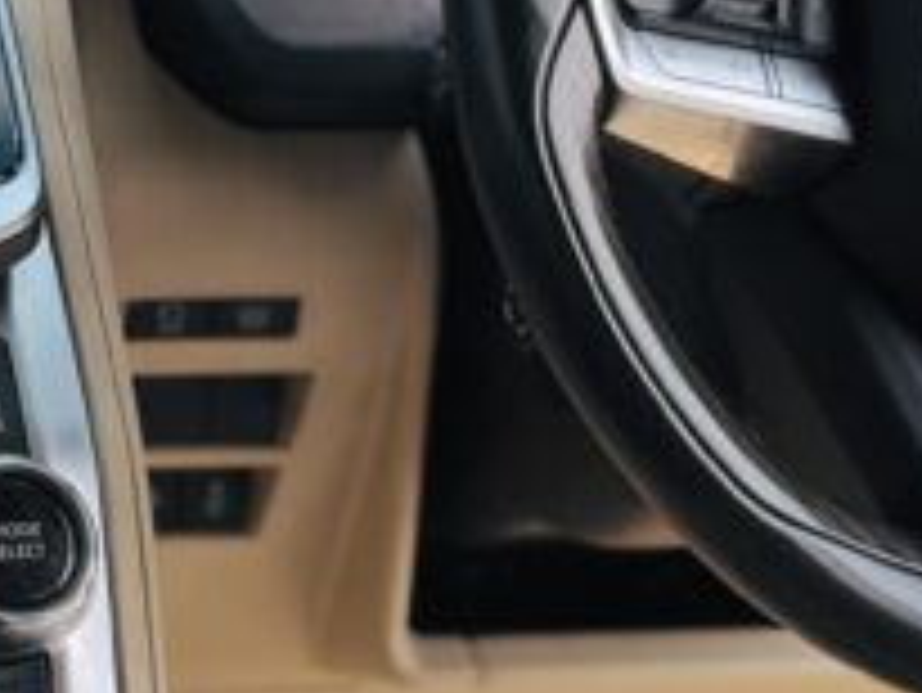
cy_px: 254
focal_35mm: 186
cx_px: 216
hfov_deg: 10.6
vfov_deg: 8.0
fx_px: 4957
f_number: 1.78
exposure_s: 1/1484
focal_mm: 6.76
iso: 80
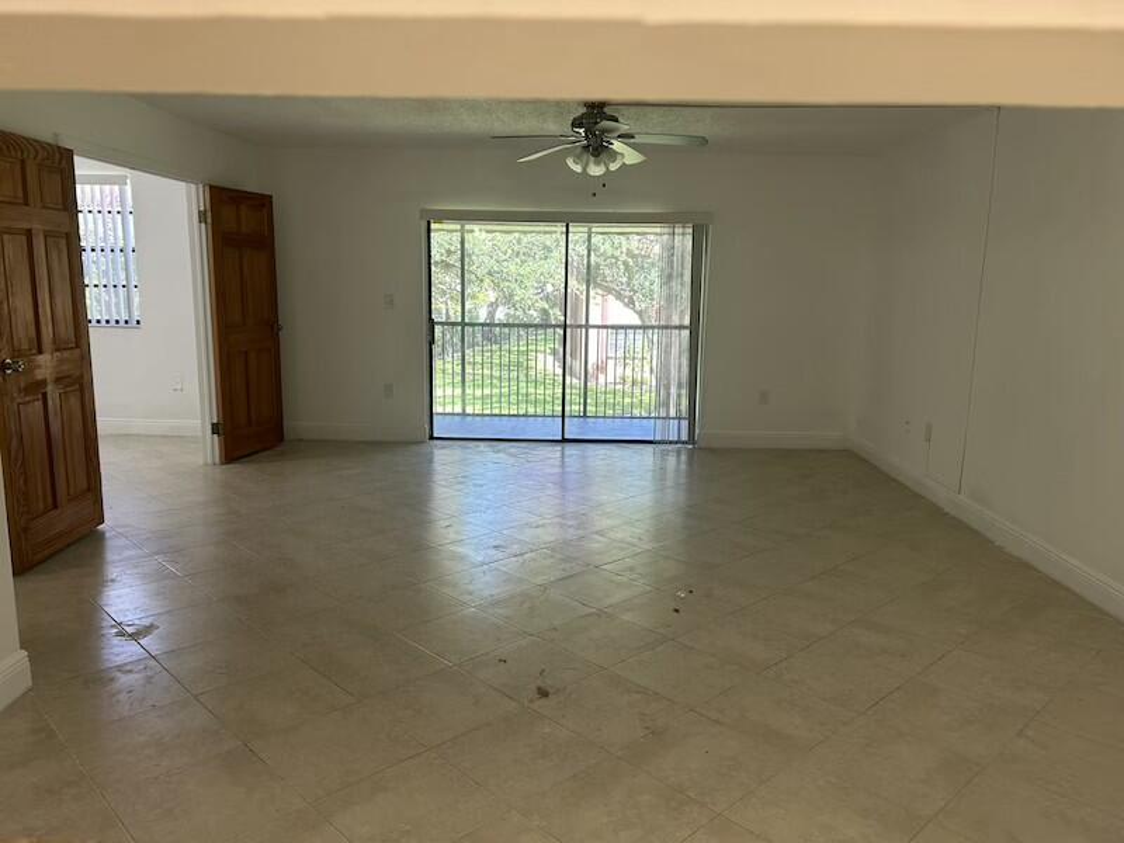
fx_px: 844
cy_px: 422
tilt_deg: -8.6
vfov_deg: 53.1
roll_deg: -1.1
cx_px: 562
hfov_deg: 67.3
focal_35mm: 26
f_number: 1.5
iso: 80
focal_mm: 5.7
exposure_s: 1/120
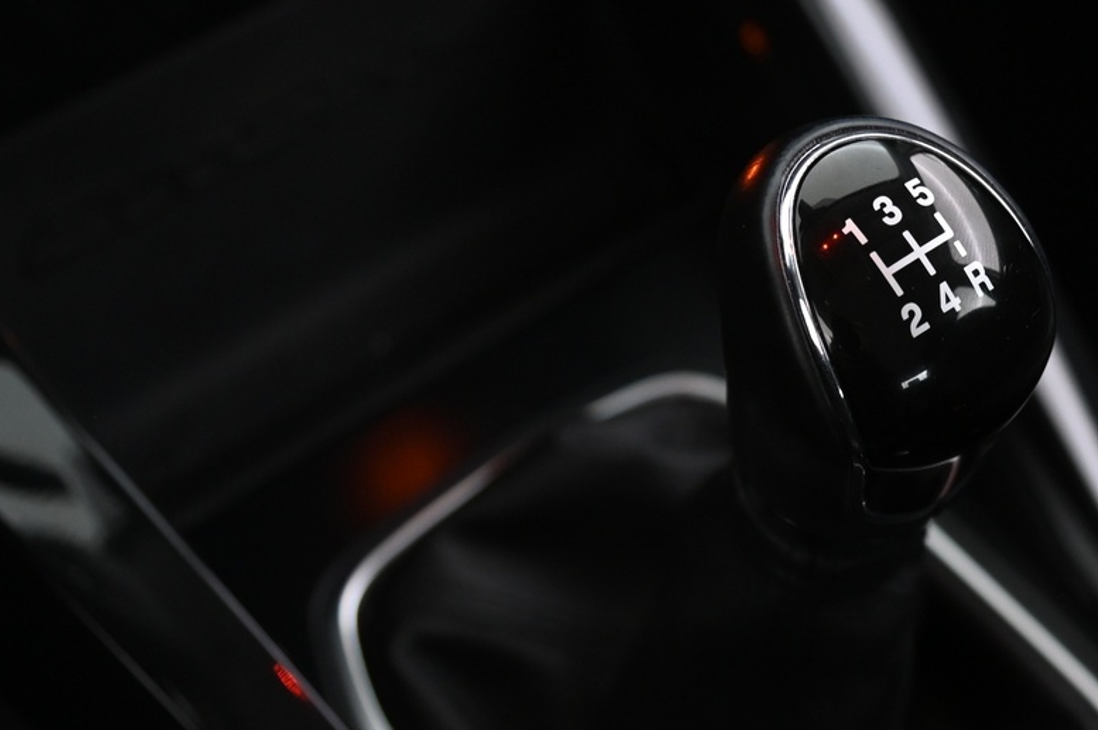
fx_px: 2804
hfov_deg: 21.8
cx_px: 924
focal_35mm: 92
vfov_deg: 14.8
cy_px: 561
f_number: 4
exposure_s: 1/13
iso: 2000
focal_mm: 44
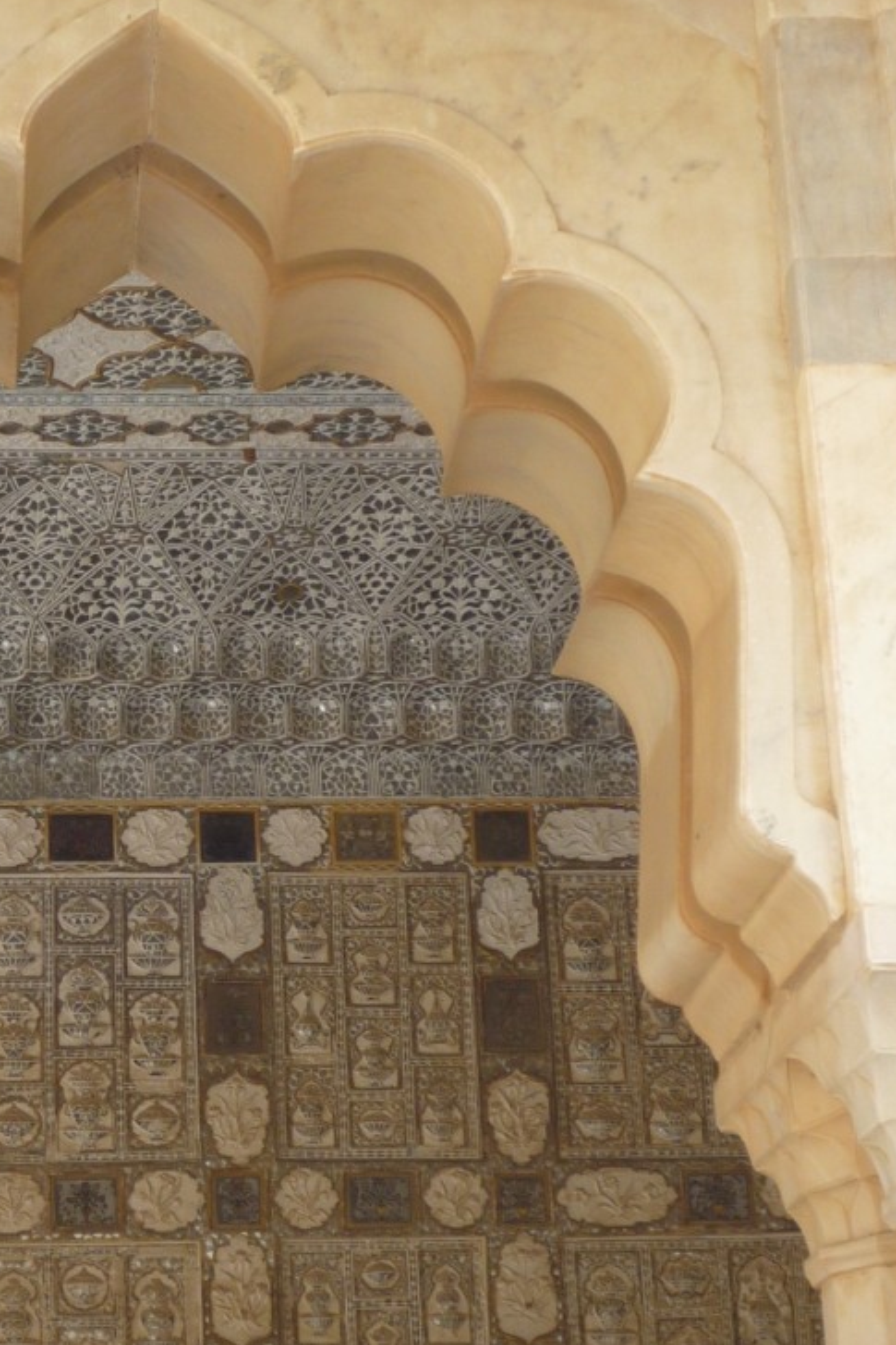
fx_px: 3585
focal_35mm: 96
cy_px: 600
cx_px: 122
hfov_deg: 14.1
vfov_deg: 21.2
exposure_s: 1/50
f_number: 4.3
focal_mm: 8.3
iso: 100
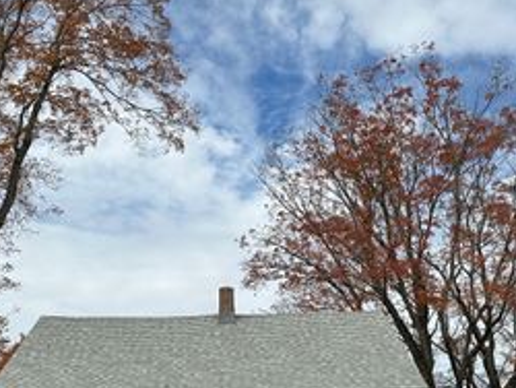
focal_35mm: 48
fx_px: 716
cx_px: 208
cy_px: 315
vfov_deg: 29.6
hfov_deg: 39.5
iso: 80
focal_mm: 6.86
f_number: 1.78
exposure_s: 1/4762
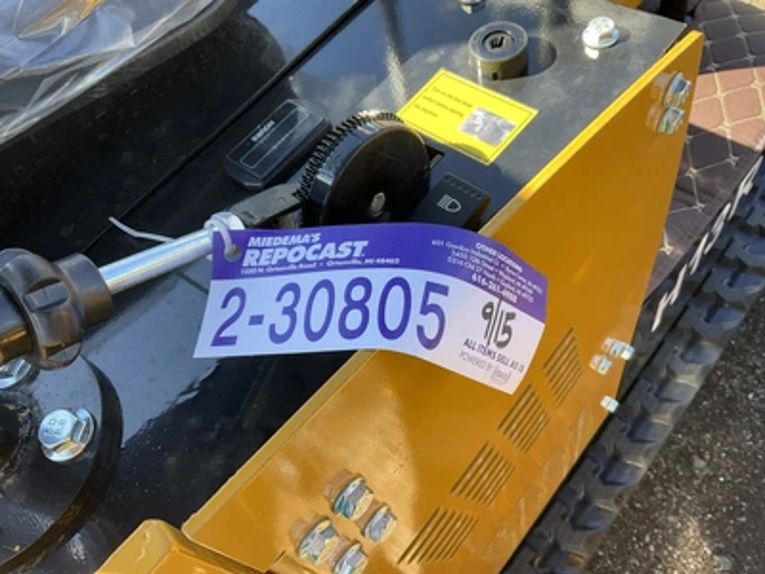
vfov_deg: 48.2
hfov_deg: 61.7
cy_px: 287
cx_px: 382
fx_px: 641
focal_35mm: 29
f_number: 1.8
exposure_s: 1/141
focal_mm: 3
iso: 20
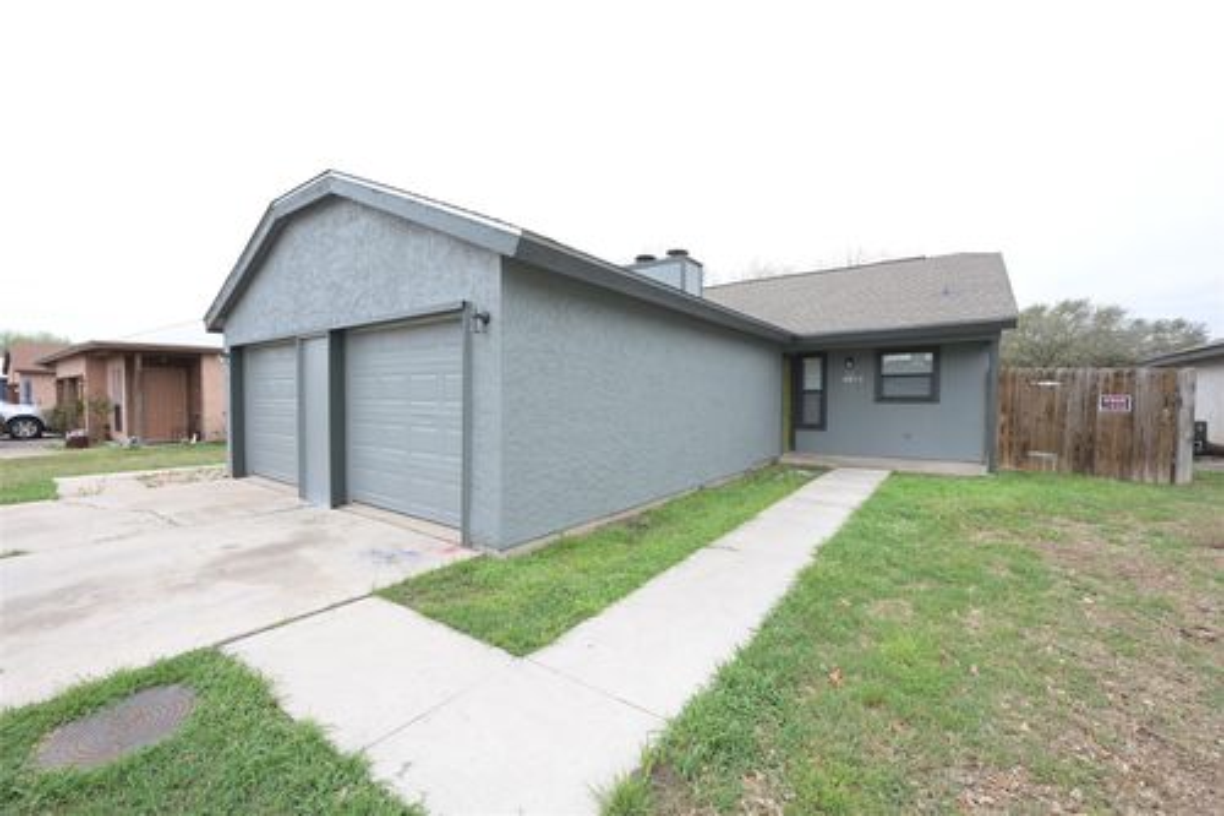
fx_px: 476
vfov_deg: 81.2
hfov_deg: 104.3
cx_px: 612
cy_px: 408
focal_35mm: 14
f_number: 9
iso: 320
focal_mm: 14
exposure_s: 1/100
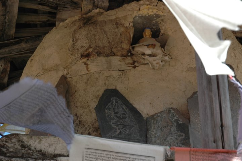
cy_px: 80
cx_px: 121
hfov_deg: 29.2
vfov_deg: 19.7
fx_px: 464
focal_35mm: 69
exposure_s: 1/200
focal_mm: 46
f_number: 7.1
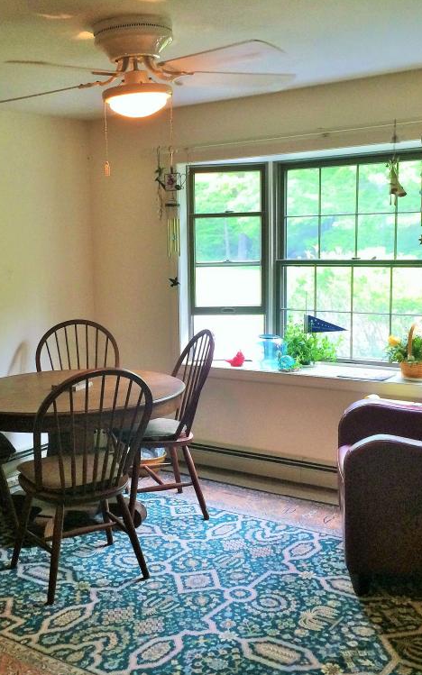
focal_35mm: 42
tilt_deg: -8.6
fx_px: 773
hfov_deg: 30.3
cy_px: 342
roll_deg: +1.1
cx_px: 137
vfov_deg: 47.2
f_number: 2.2
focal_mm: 4.15
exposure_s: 1/30
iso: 64
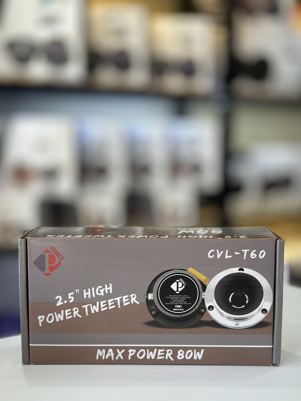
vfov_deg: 39.7
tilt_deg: -6.7
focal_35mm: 48
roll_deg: -1.6
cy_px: 200
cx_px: 150
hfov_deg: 30.3
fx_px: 557
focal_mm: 6.86
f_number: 1.78
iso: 64
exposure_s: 1/160
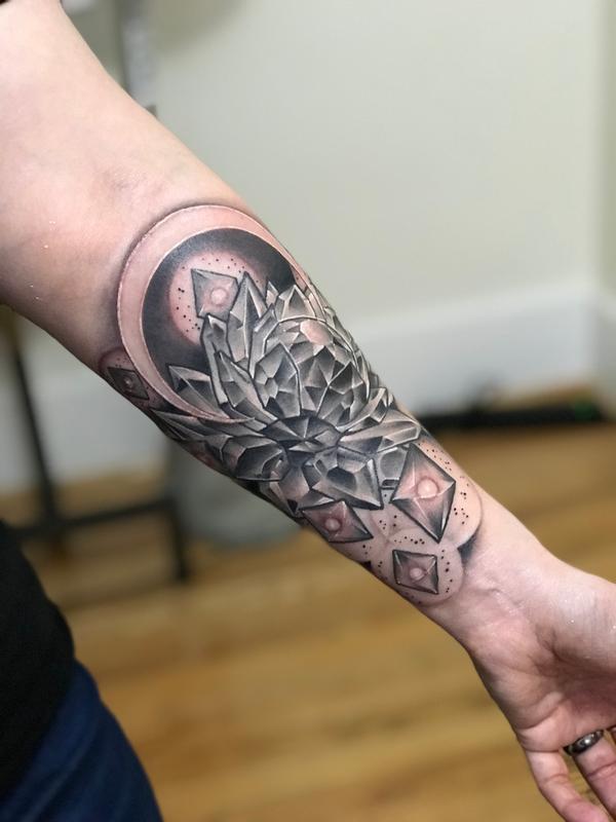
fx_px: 1352
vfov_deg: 33.8
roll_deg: +6.3
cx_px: 308
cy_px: 411
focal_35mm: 57
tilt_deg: -27.2
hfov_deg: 25.7
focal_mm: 6.6
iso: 640
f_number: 2.8
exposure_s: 1/60
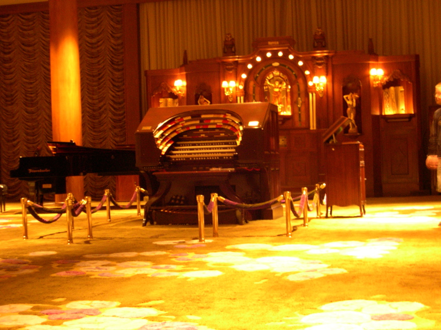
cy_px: 165
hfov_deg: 31.2
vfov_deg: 23.7
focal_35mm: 62
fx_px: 790
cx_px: 220
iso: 400
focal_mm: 13.2
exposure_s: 1
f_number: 3.5
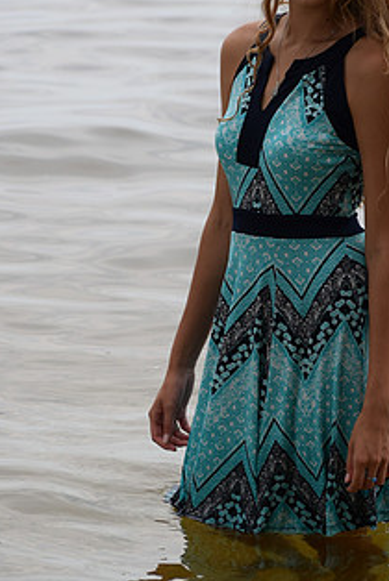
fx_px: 3849
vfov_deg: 8.6
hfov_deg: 5.8
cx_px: 308
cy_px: 215
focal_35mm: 238
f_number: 4.2
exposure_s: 1/1000
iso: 400
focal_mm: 86
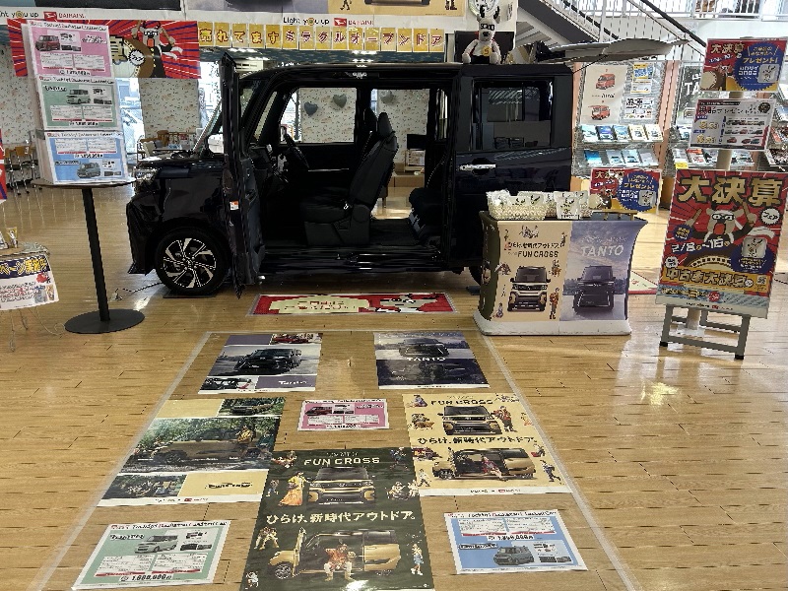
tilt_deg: -17.1
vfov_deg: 53.1
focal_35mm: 26
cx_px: 394
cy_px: 296
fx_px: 592
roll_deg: +0.0
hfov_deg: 67.3
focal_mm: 5.7
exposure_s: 1/152
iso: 40
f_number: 1.5
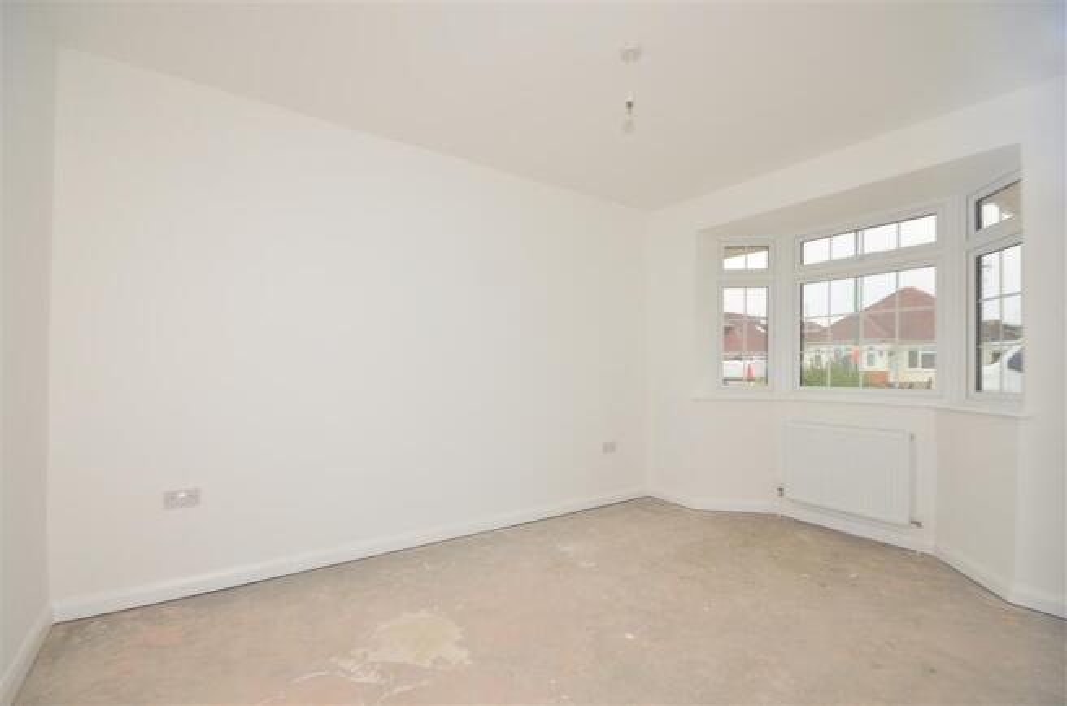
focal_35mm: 15
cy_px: 353
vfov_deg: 77.0
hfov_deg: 100.5
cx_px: 534
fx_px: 444
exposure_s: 1/160
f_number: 6.3
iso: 640
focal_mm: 10
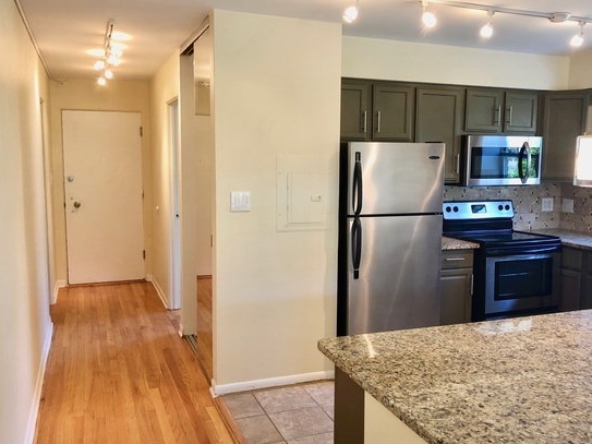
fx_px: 564
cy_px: 229
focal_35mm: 33
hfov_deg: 55.3
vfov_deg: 42.9
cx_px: 321
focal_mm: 4
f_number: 1.8
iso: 40
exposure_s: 1/30
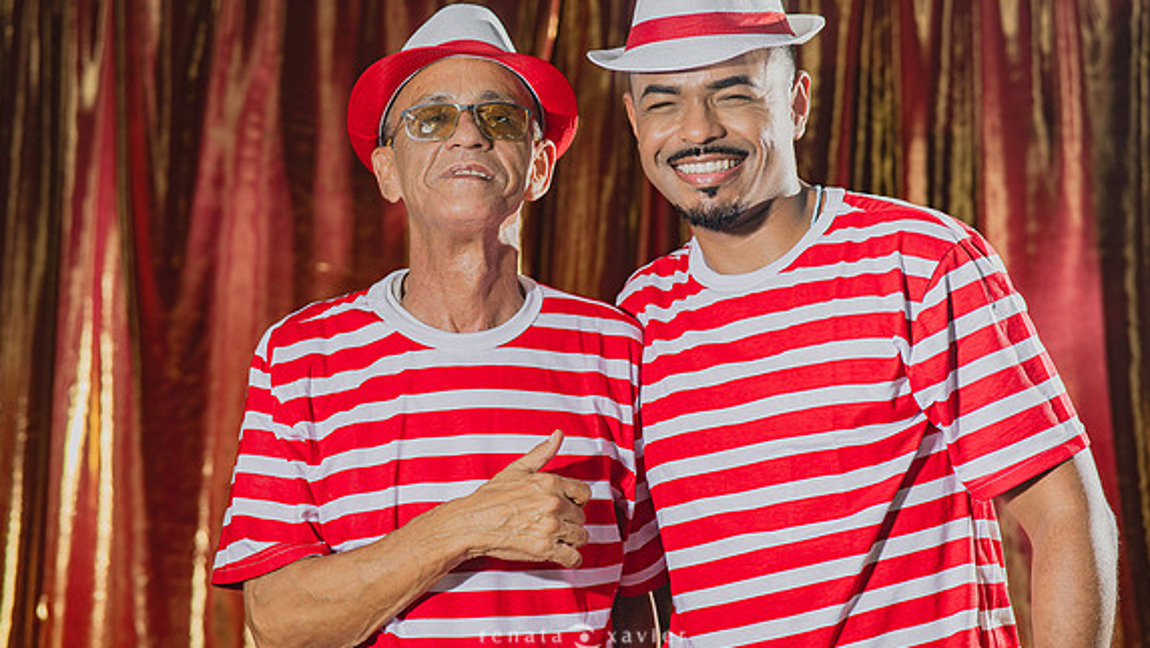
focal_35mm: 90
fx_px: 2746
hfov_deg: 23.7
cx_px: 580
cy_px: 285
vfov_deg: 13.5
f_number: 2.8
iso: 200
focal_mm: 85
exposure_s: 1/200
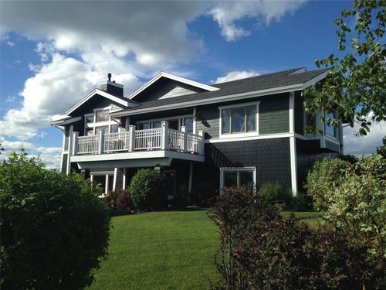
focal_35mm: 33
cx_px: 193
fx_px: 368
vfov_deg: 42.9
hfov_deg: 55.4
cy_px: 145
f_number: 2.4
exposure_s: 1/1869
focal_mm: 4.12
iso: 50
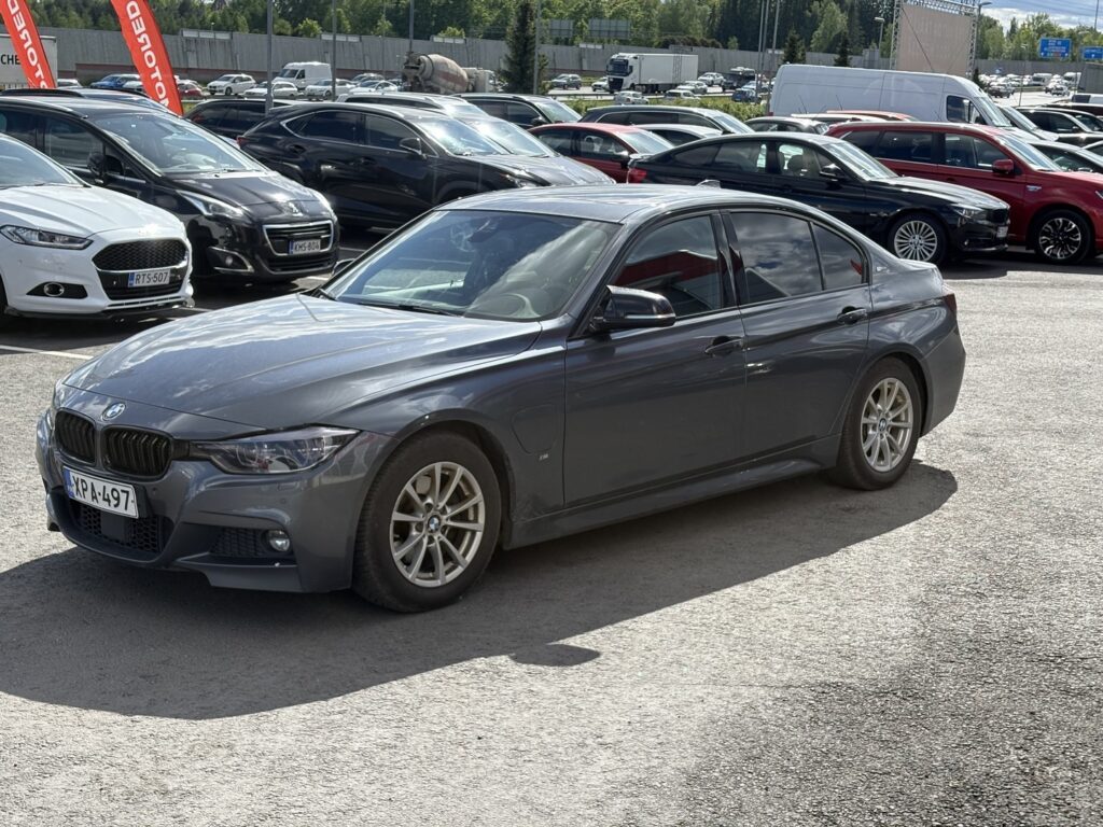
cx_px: 552
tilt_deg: -10.4
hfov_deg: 36.8
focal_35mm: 52
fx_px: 1657
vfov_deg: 28.0
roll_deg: -2.1
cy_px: 414
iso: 50
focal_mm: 5.96
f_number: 1.6
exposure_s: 1/2075
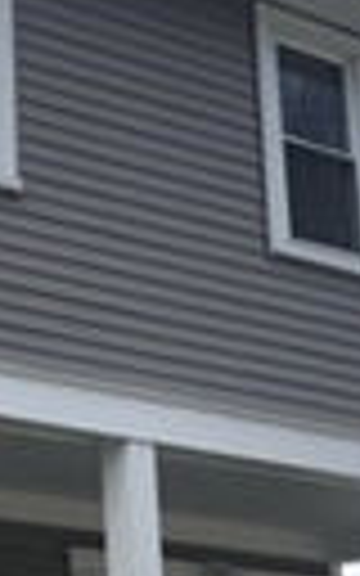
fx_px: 1852
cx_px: -263
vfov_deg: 17.6
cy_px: 380
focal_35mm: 118
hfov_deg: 10.5
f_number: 1.8
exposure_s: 1/1412
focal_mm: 3.99
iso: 20
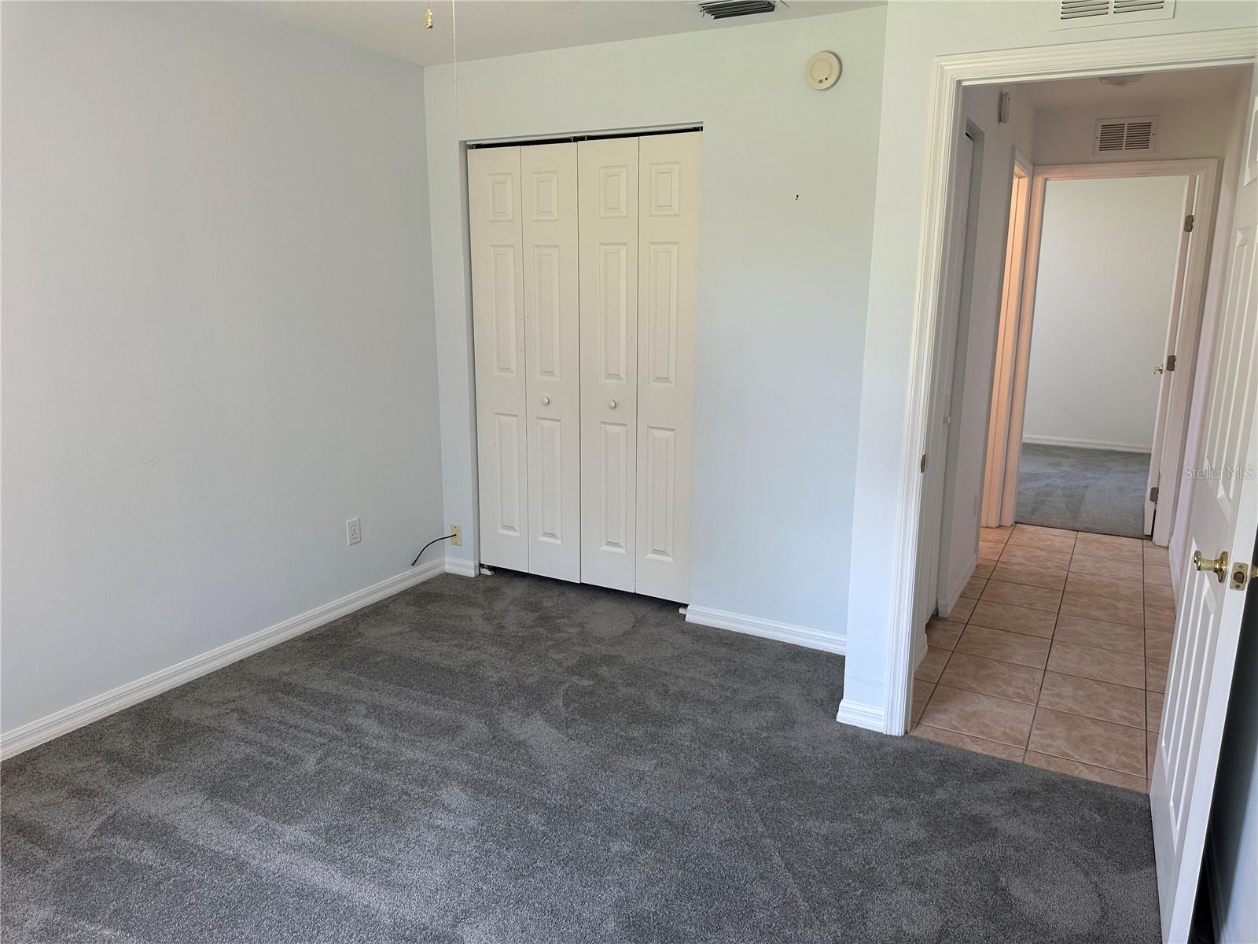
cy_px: 472
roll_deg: -0.7
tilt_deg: -11.5
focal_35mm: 24
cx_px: 629
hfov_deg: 71.6
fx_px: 872
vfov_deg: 56.8
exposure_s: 1/120
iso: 125
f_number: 1.78
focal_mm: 6.86
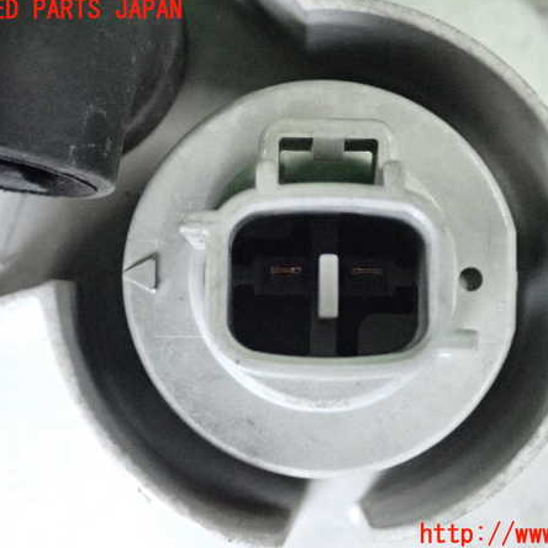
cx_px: 328
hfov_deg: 23.3
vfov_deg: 23.4
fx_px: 1325
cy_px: 273
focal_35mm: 74
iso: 4000
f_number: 3.6
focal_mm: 11.09
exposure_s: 1/125
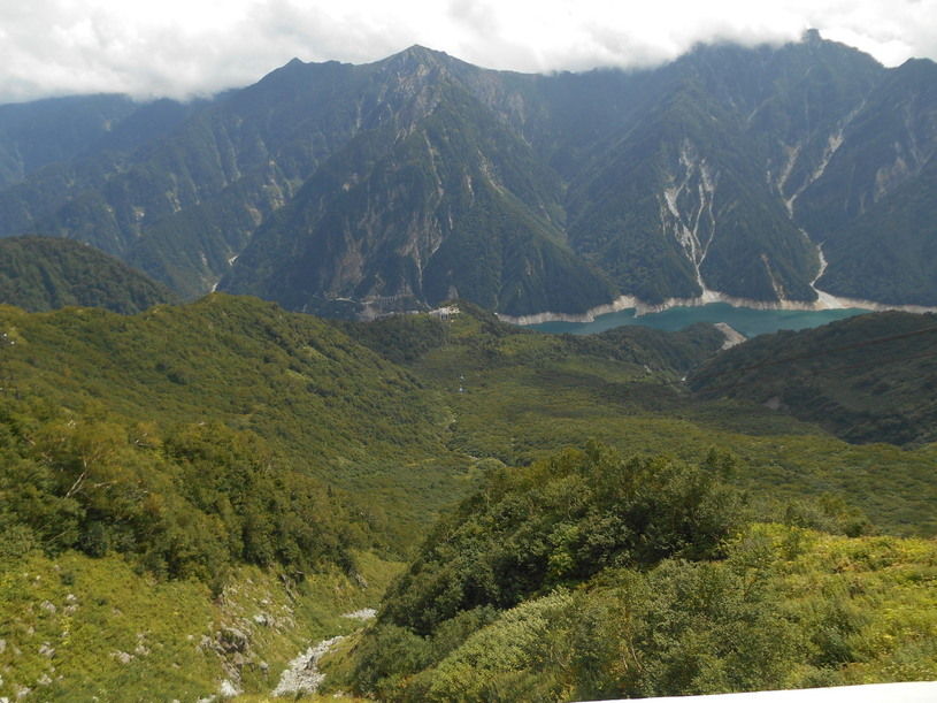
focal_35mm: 26
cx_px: 468
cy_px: 352
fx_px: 704
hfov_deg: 67.3
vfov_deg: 53.1
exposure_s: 1/800
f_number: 3.4
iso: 80
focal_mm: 4.7
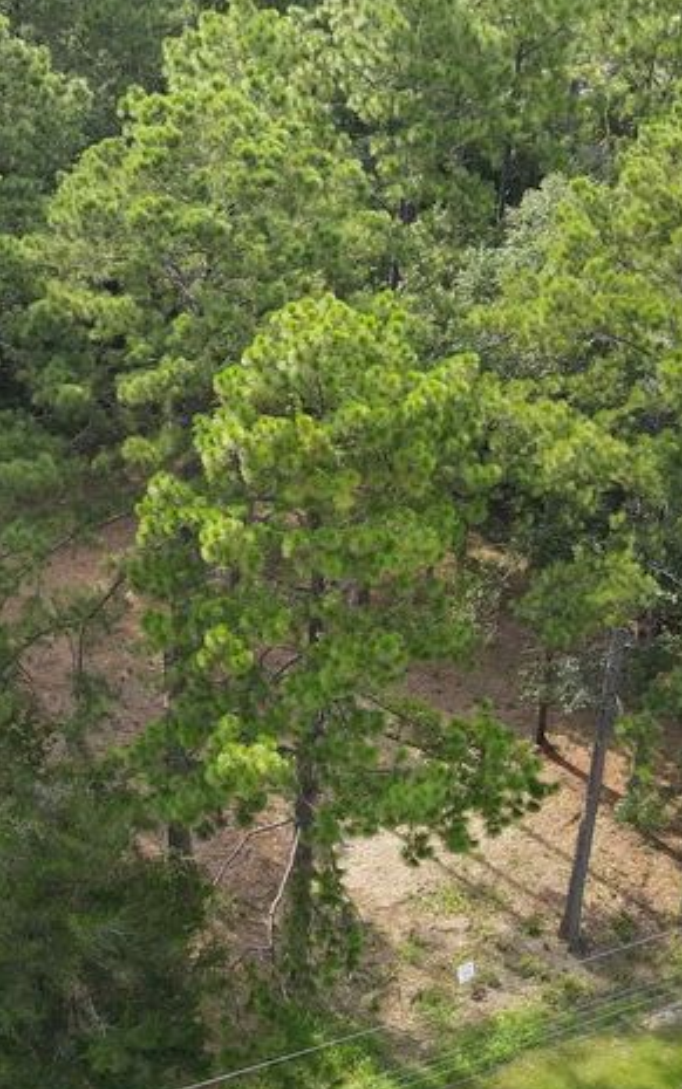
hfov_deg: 22.9
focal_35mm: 56
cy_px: 597
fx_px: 1664
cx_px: 145
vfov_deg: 36.2
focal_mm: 4.5
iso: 100
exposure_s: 1/100
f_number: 2.8
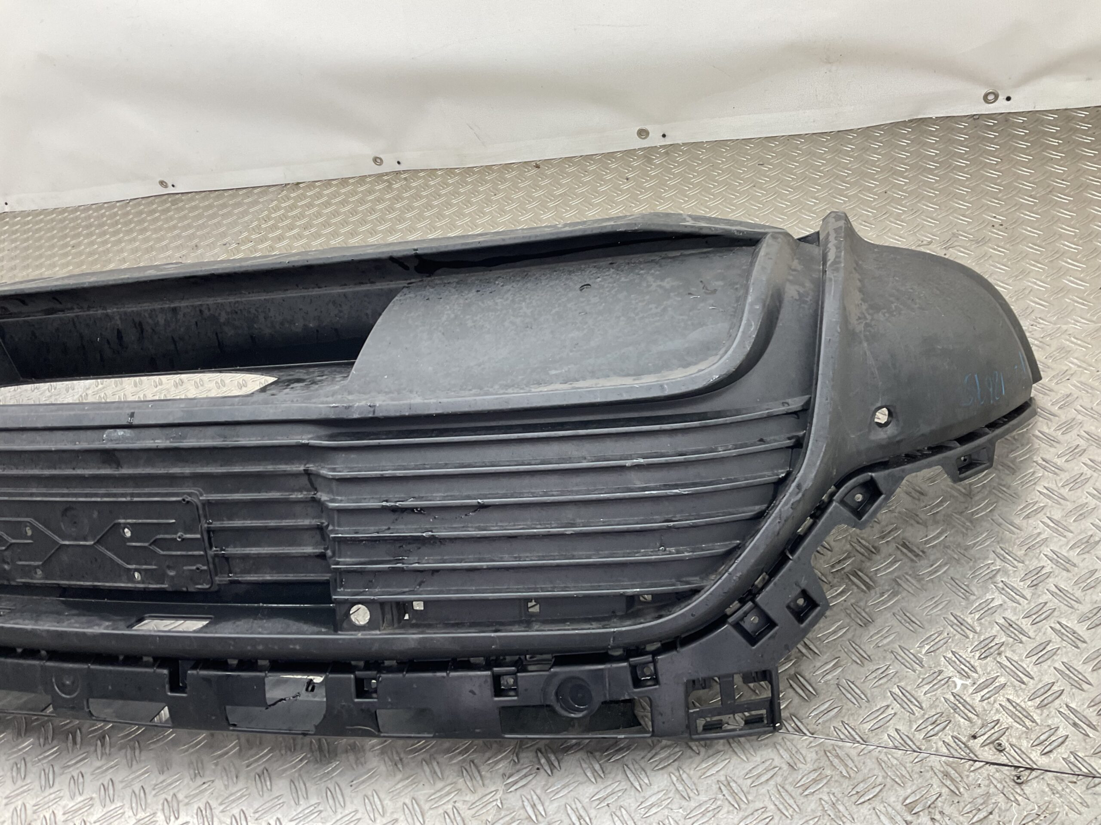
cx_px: 550
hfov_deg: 61.7
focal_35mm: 29
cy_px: 412
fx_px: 922
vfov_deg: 48.2
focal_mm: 3
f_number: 1.8
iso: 40
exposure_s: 1/60
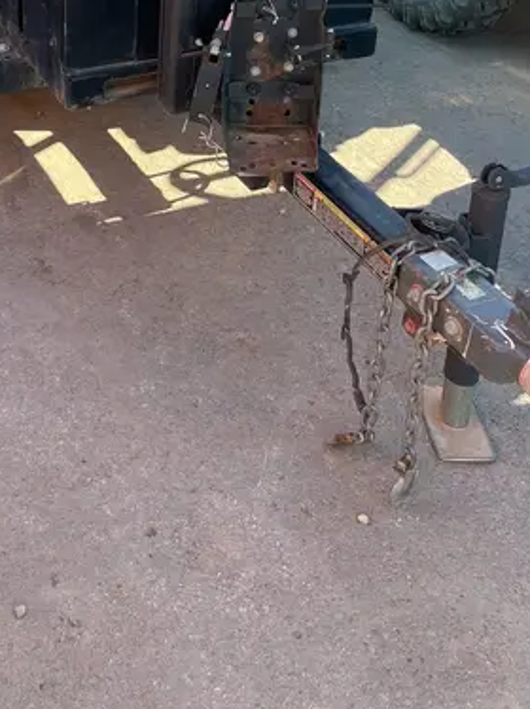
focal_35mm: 51
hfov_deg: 28.1
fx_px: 1042
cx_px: 131
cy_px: 18
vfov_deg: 34.5
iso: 50
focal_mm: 5.1
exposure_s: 1/394
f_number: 1.6
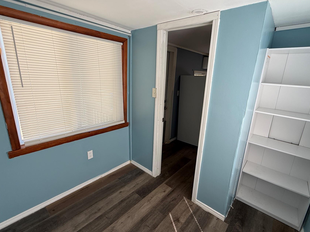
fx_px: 152
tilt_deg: -13.7
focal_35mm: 17
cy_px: 112
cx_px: 163
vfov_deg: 74.7
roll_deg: -3.0
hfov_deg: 91.0
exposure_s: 1/99
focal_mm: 2.22
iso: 64
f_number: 2.2
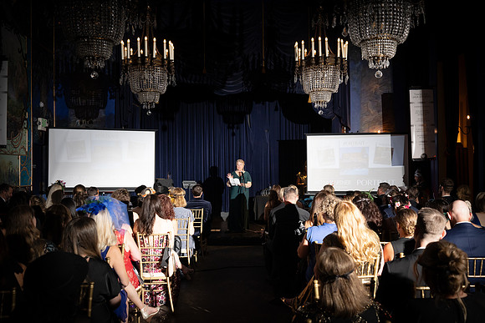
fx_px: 472
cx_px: 242
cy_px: 162
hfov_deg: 54.4
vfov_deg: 37.9
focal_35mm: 35
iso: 2500
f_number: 4.5
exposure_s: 1/200
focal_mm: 35
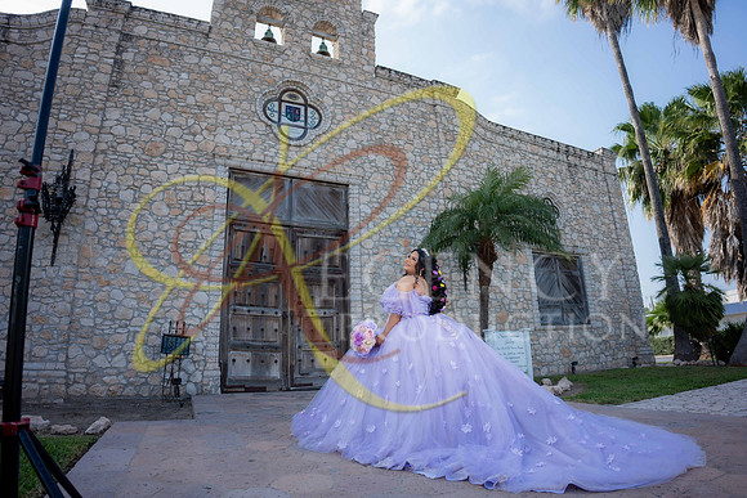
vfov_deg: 62.0
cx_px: 374
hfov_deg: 84.0
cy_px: 249
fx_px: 415
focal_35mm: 20
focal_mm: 20
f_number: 2.8
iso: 125
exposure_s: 1/800
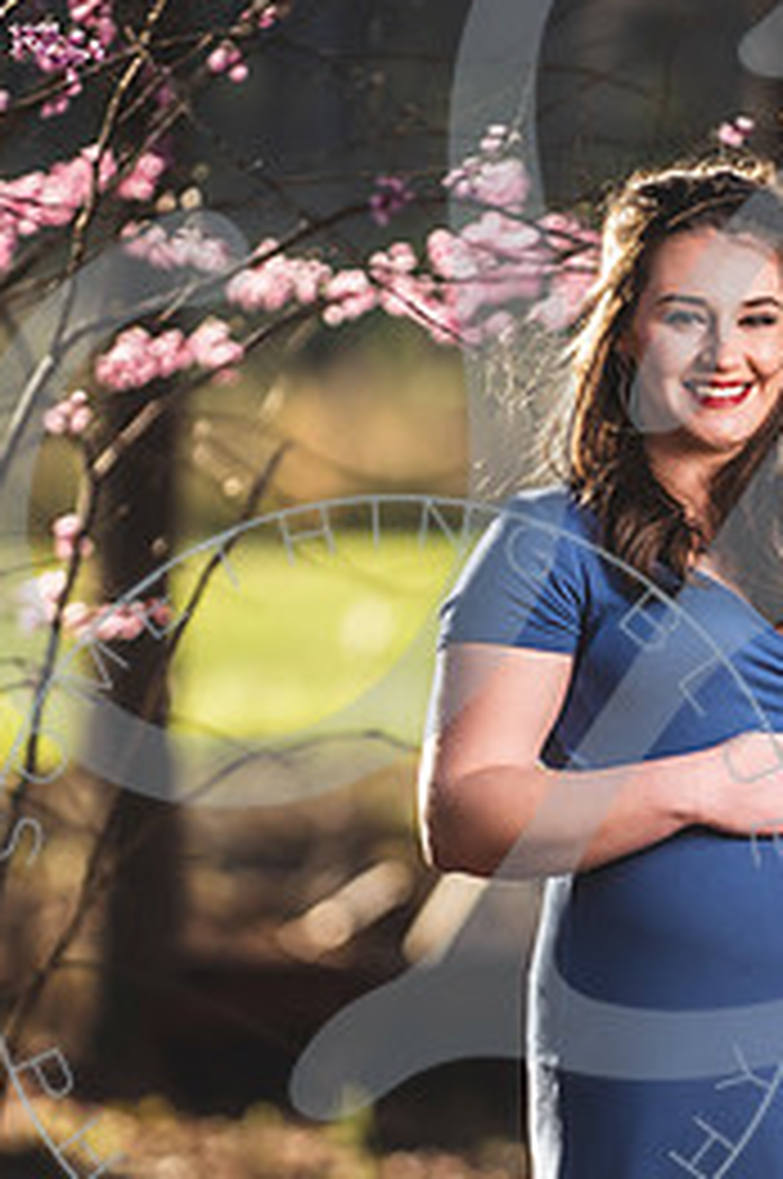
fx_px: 9845
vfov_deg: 6.9
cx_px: 598
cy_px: 572
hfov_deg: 4.6
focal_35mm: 301
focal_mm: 175
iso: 100
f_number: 2.8
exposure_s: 1/640
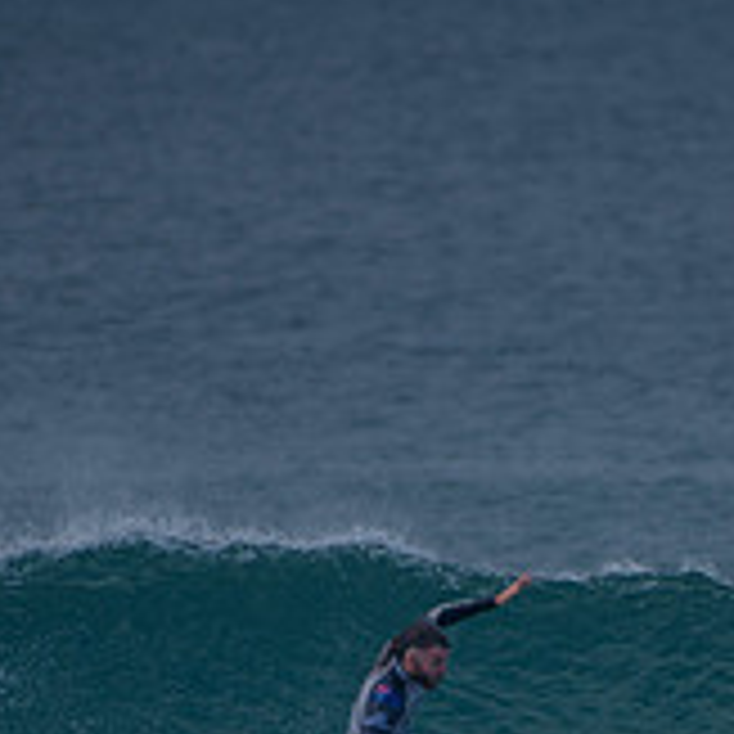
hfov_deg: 1.1
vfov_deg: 1.1
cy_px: 786
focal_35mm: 1538
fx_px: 36896
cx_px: 540
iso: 140
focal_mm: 500
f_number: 5.6
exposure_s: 1/800
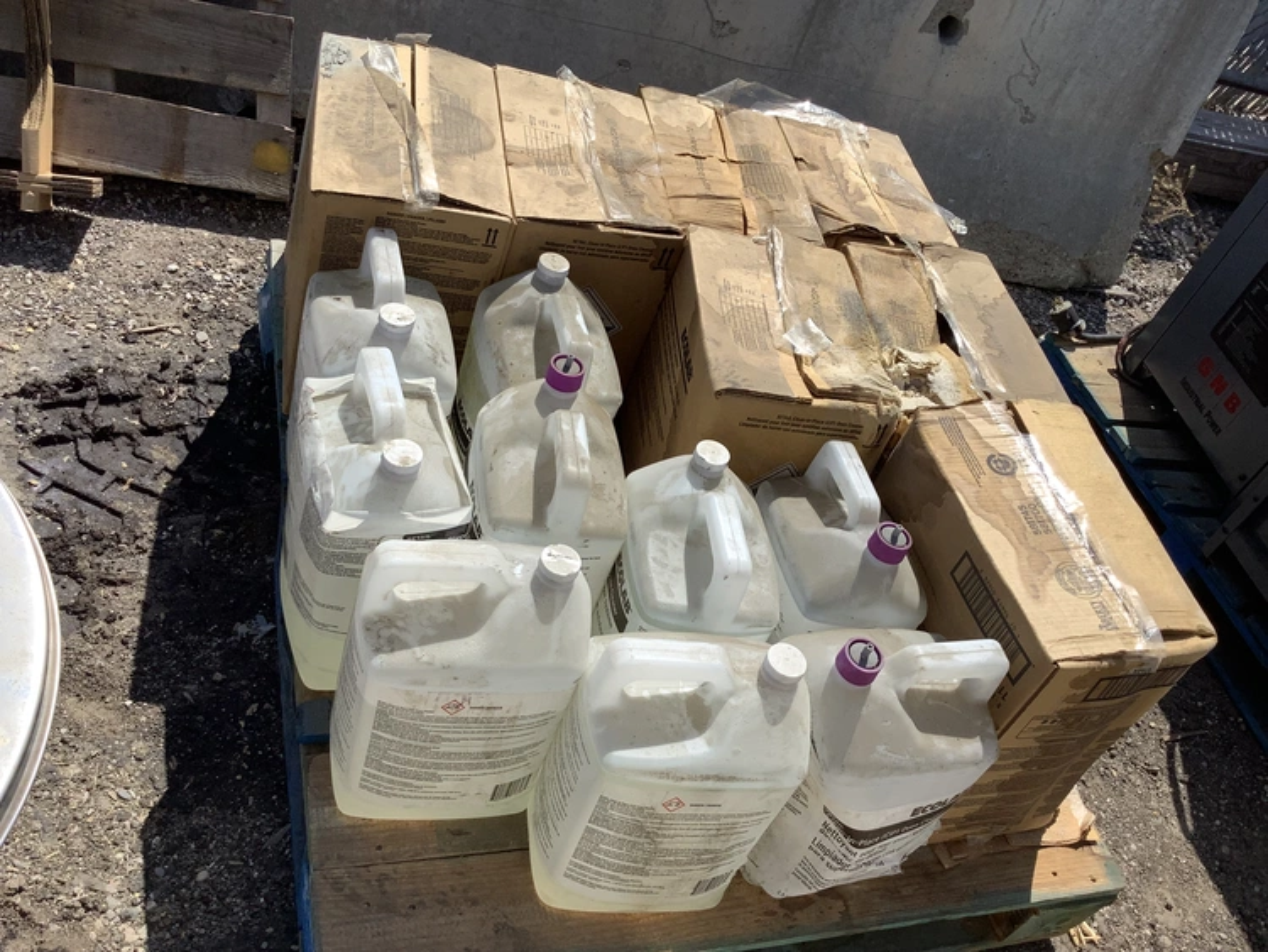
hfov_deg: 58.3
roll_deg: -23.0
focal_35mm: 31
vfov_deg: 45.5
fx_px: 1136
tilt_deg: -40.8
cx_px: 634
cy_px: 476
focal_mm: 3.3
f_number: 2.4
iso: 25
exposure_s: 1/1733
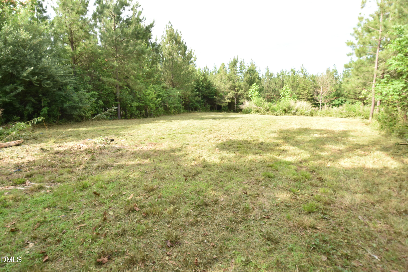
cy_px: 136
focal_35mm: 18
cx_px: 204
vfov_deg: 67.4
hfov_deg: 90.0
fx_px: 204
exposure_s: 1/250
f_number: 8
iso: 280
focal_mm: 12
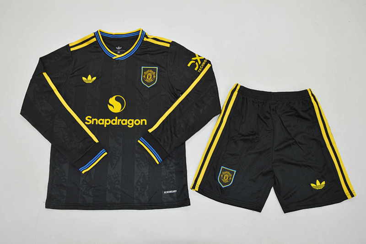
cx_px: 183
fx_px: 320
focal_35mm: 32
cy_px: 122
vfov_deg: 41.6
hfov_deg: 59.5
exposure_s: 1/200
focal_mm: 21
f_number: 8
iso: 400
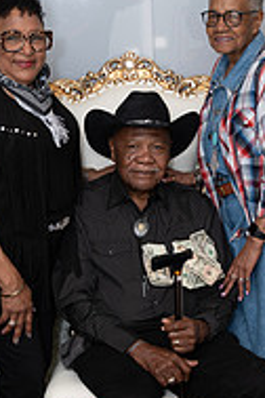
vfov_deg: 21.5
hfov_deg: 14.4
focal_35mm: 95
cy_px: 211
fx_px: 1049
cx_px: 135
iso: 200
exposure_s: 1/125
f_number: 4
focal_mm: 40
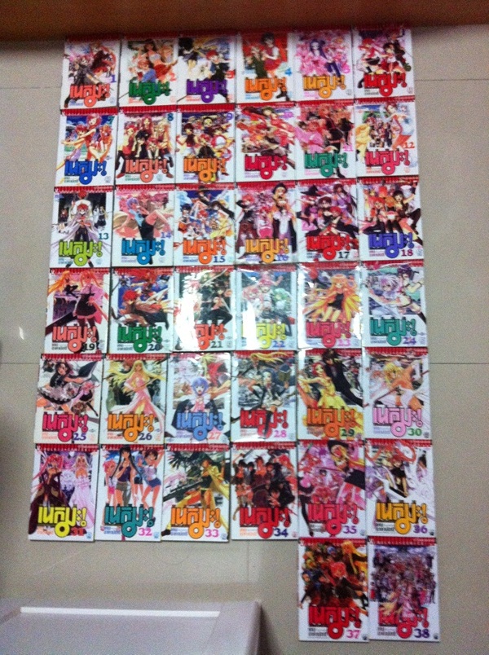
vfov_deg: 52.7
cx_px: 244
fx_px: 661
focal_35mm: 35
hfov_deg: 40.6
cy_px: 328
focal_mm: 3.85
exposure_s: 1/17
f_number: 2.8
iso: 400
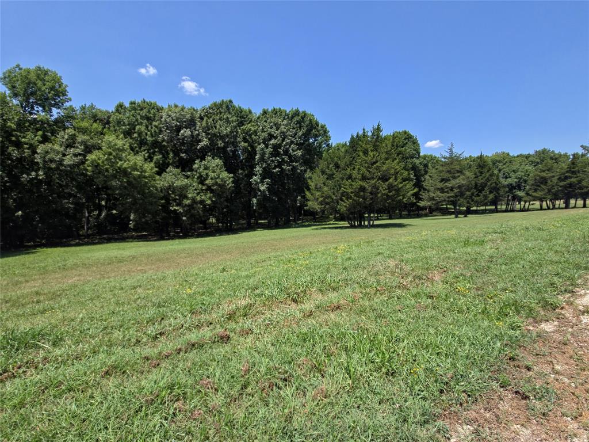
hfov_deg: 106.2
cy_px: 221
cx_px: 294
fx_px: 221
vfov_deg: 89.9
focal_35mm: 13
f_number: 2.2
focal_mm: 2.2
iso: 50
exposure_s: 1/1780
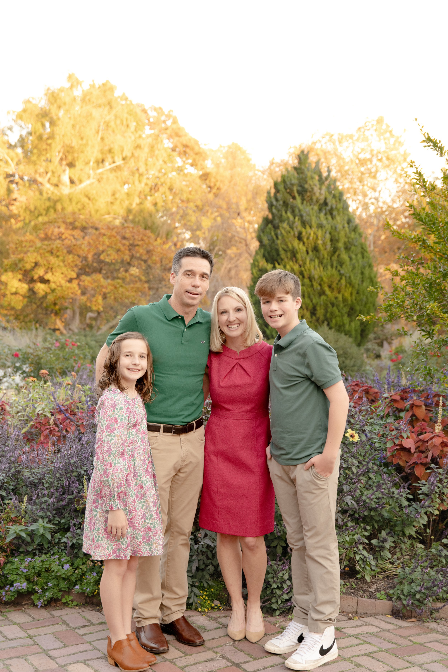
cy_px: 336
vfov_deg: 38.2
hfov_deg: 26.0
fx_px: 971
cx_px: 224
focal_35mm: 52
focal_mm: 52
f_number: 3.5
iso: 800
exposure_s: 1/320
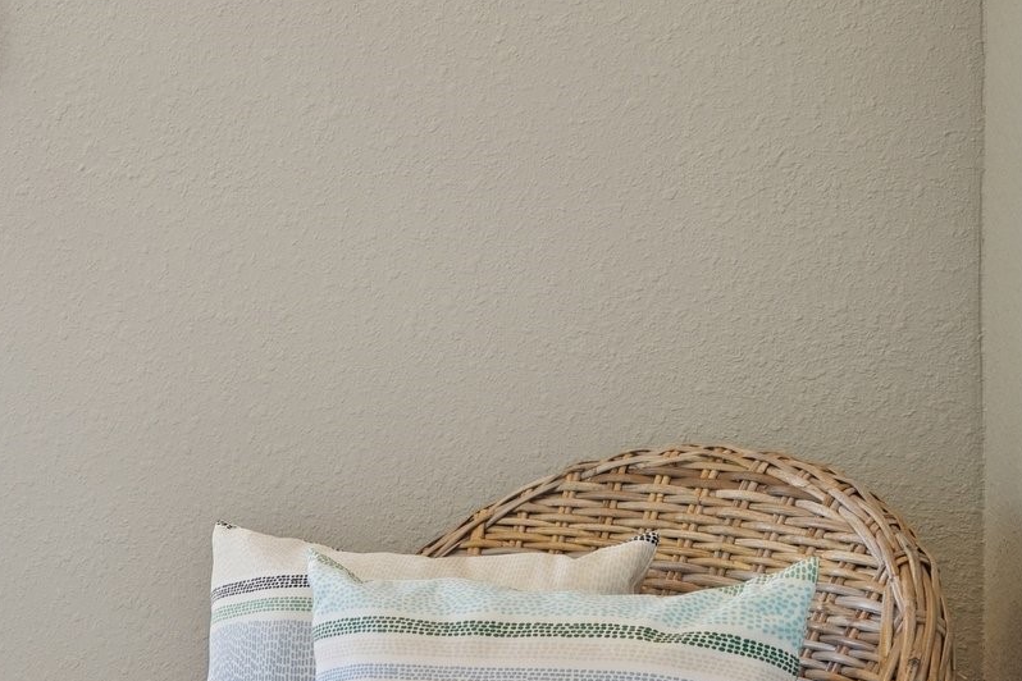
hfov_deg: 24.9
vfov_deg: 17.6
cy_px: 529
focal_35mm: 77
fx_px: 2186
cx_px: -36
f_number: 8
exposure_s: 1/60
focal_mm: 30
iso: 500
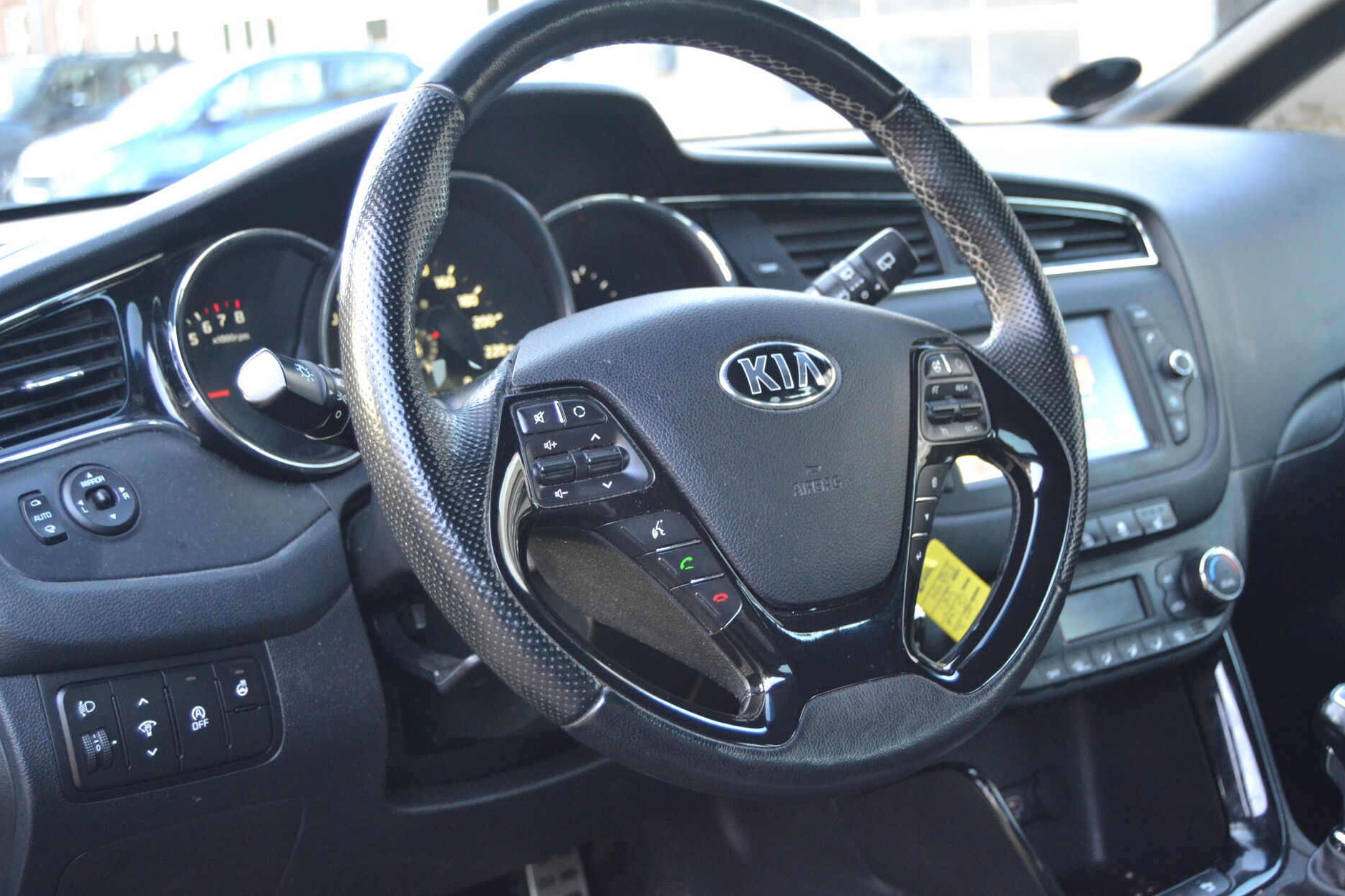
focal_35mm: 46
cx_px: 683
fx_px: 1718
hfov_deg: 42.7
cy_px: 446
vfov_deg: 29.2
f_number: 4.2
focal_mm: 30
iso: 1100
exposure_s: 1/60
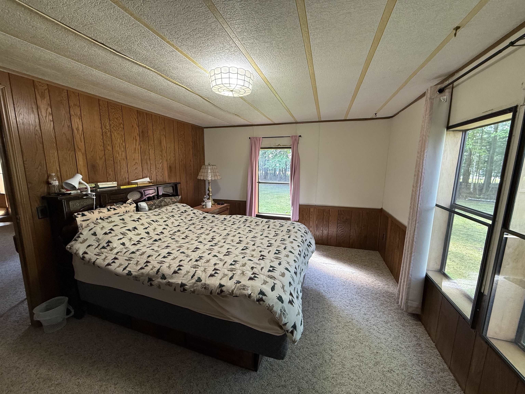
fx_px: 212
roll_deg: -0.6
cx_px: 262
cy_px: 197
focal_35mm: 14
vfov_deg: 85.7
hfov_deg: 102.1
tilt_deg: -9.2
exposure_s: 1/60
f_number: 2.2
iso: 200
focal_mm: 2.22
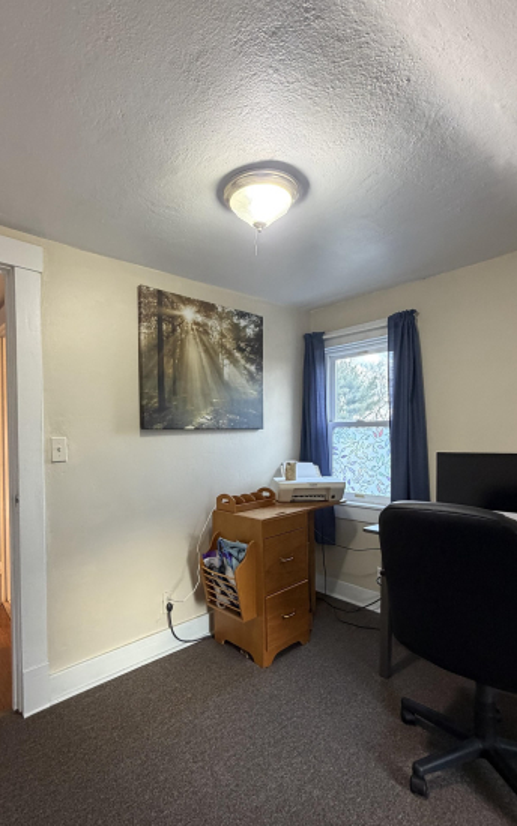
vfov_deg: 90.9
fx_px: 406
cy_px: 444
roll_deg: +0.8
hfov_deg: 64.6
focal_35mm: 18
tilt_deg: -0.6
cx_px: 213
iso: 400
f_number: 2.2
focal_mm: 2.22
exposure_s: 1/60
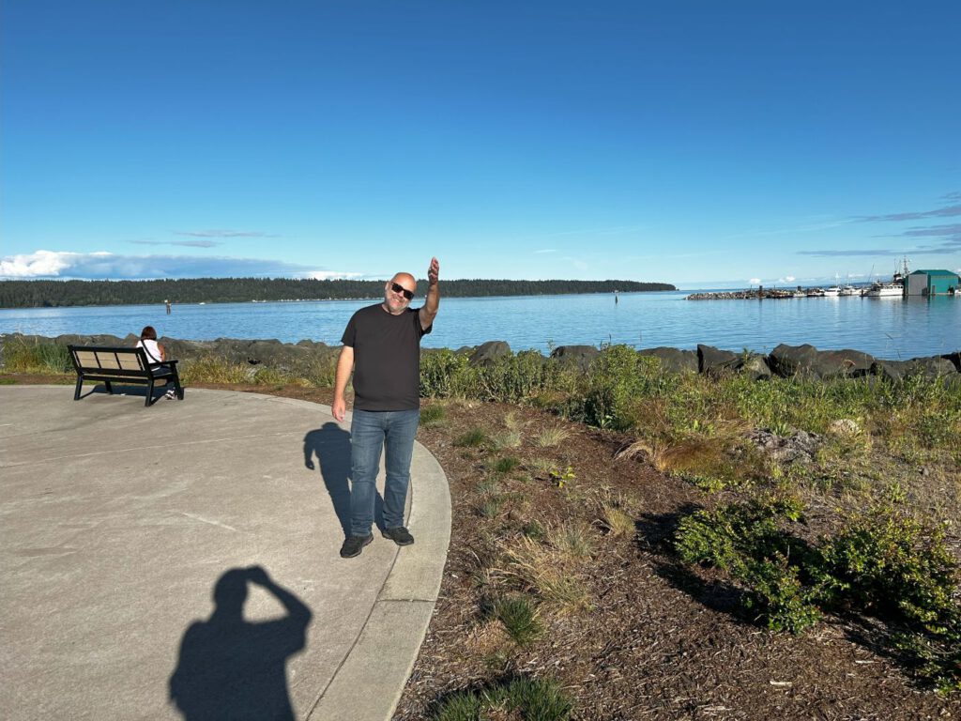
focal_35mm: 26
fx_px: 722
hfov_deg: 67.3
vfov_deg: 53.1
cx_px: 480
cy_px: 360
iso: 50
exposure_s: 1/5319
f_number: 1.5
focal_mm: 5.7
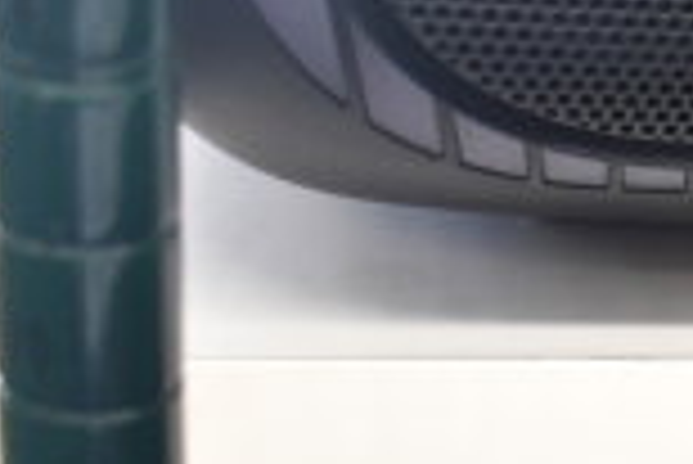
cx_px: 1350
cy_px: 615
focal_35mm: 131
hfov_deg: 13.6
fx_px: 2524
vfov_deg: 10.3
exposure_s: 1/40
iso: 1000
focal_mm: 22
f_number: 3.8
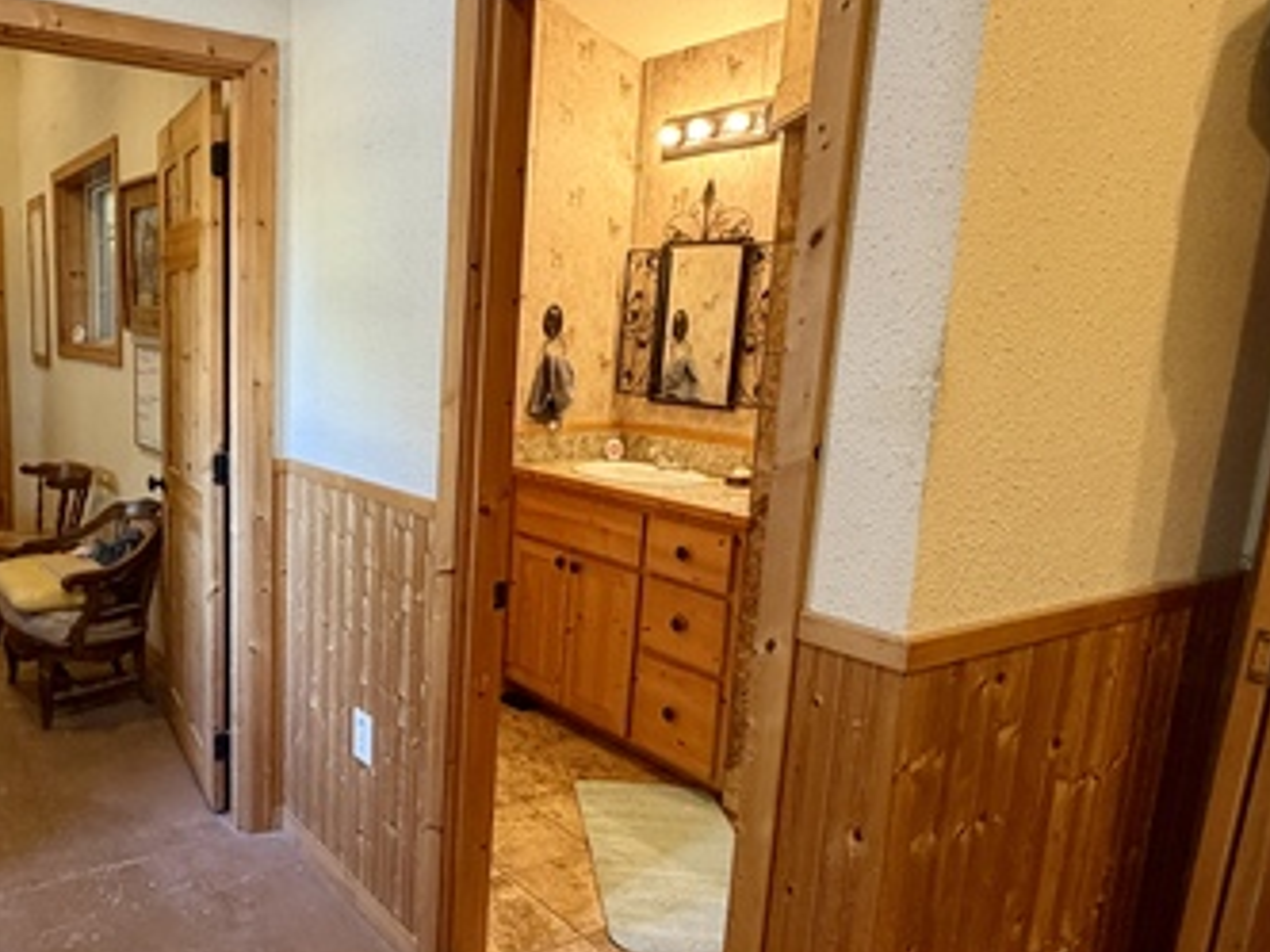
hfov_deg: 62.6
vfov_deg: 51.3
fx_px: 991
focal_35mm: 27
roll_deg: +0.2
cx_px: 363
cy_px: 505
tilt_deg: -10.1
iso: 250
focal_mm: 2.22
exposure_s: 1/60
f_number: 2.2
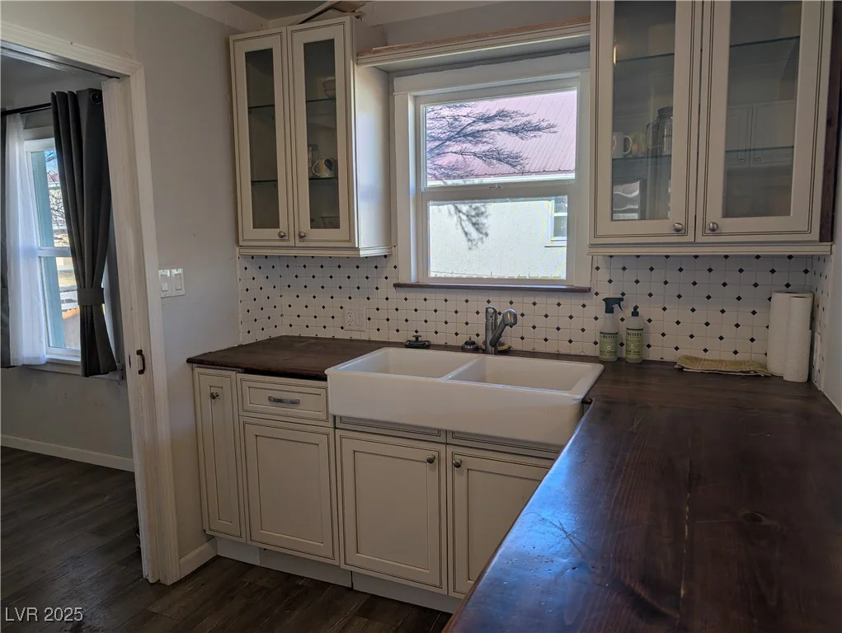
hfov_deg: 71.5
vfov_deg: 56.9
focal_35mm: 24
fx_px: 584
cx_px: 421
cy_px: 316
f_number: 1.68
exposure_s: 1/974
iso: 32
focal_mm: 6.9
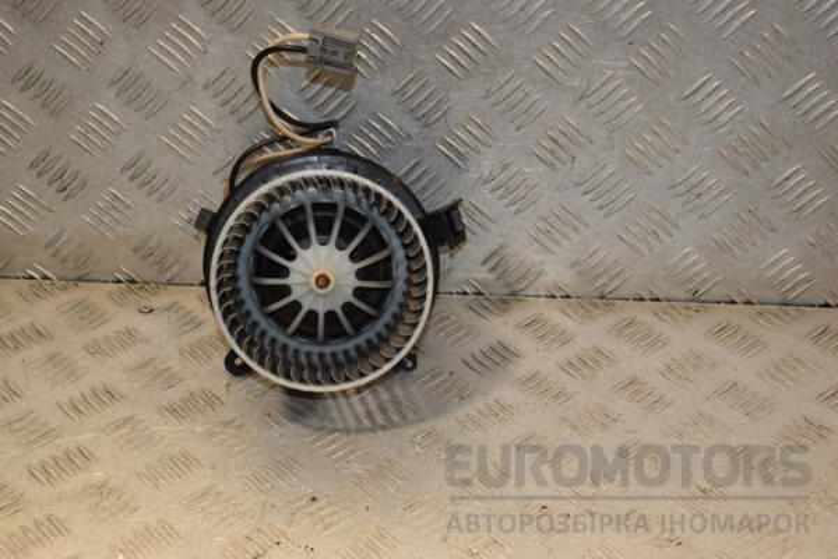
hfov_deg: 29.9
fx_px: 1571
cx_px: 419
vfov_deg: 20.2
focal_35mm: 68
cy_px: 280
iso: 800
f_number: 6.3
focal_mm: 45
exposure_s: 1/200
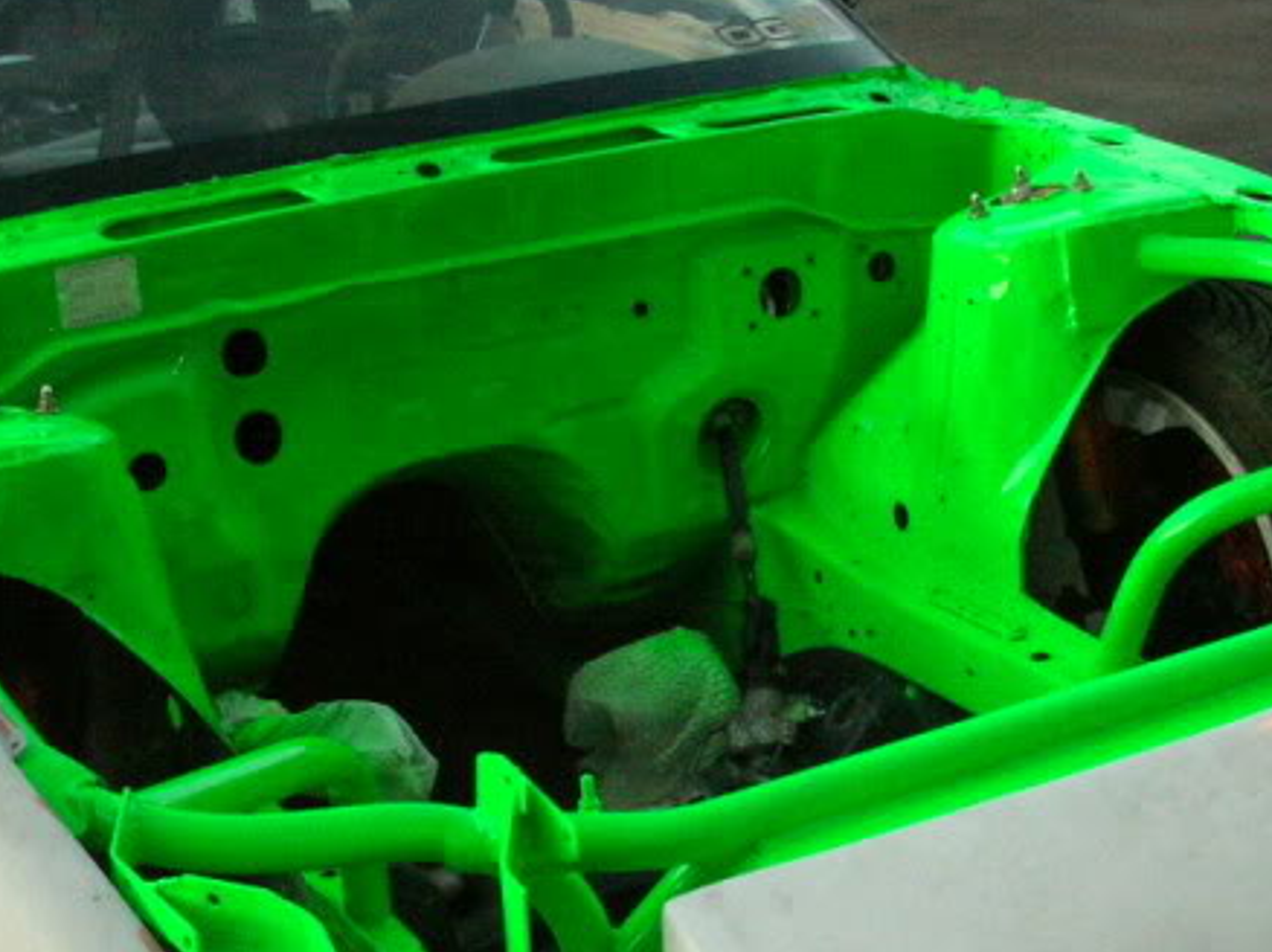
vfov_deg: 22.7
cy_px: 734
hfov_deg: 30.3
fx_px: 2350
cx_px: 677
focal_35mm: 64
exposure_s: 1/41
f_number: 3
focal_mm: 5.8
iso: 400
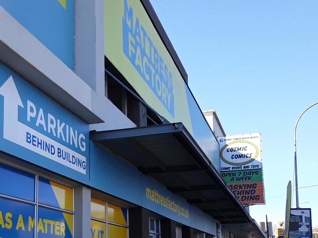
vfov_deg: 28.4
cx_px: 137
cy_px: 192
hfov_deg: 38.1
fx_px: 459
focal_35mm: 50
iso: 40
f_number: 1.9
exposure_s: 1/474
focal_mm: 2.2
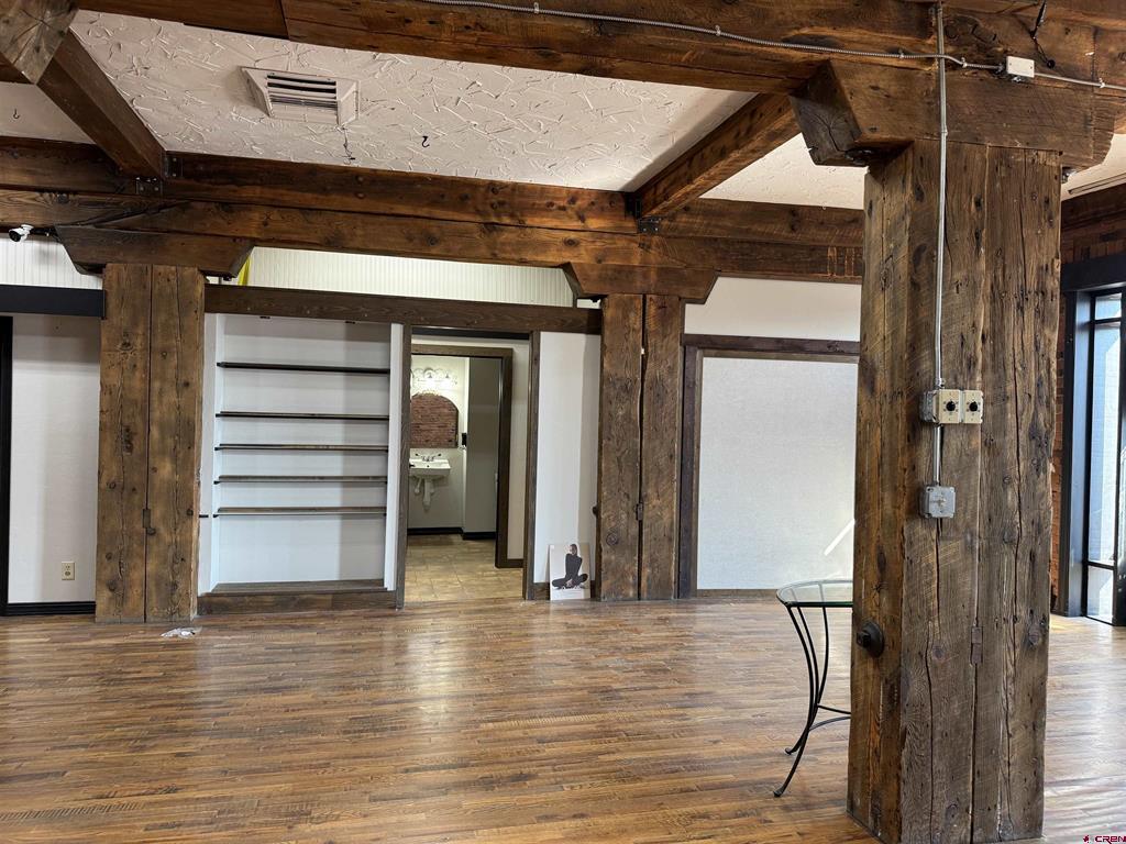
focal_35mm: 24
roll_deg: -1.9
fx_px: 781
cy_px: 422
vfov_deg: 56.8
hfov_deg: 71.6
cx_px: 563
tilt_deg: +1.2
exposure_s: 1/120
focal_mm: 6.76
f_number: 1.78
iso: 200
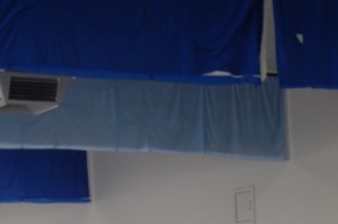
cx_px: 251
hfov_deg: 13.8
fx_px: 1387
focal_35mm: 148
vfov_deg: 8.8
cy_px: 428
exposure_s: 1/6
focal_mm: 24
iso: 200
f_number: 10
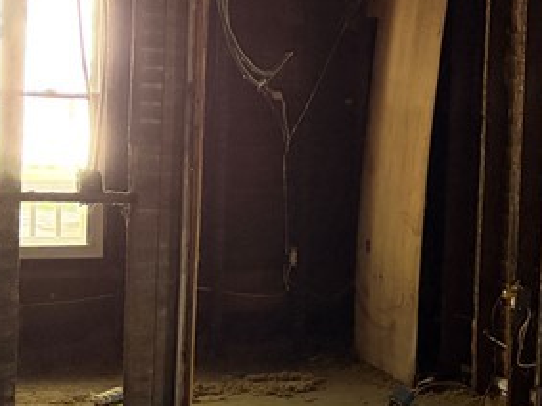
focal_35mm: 94
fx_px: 1471
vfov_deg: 15.7
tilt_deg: -2.6
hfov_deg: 17.3
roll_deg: -2.7
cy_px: 170
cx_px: 958
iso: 500
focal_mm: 5.96
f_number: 1.6
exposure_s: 1/44
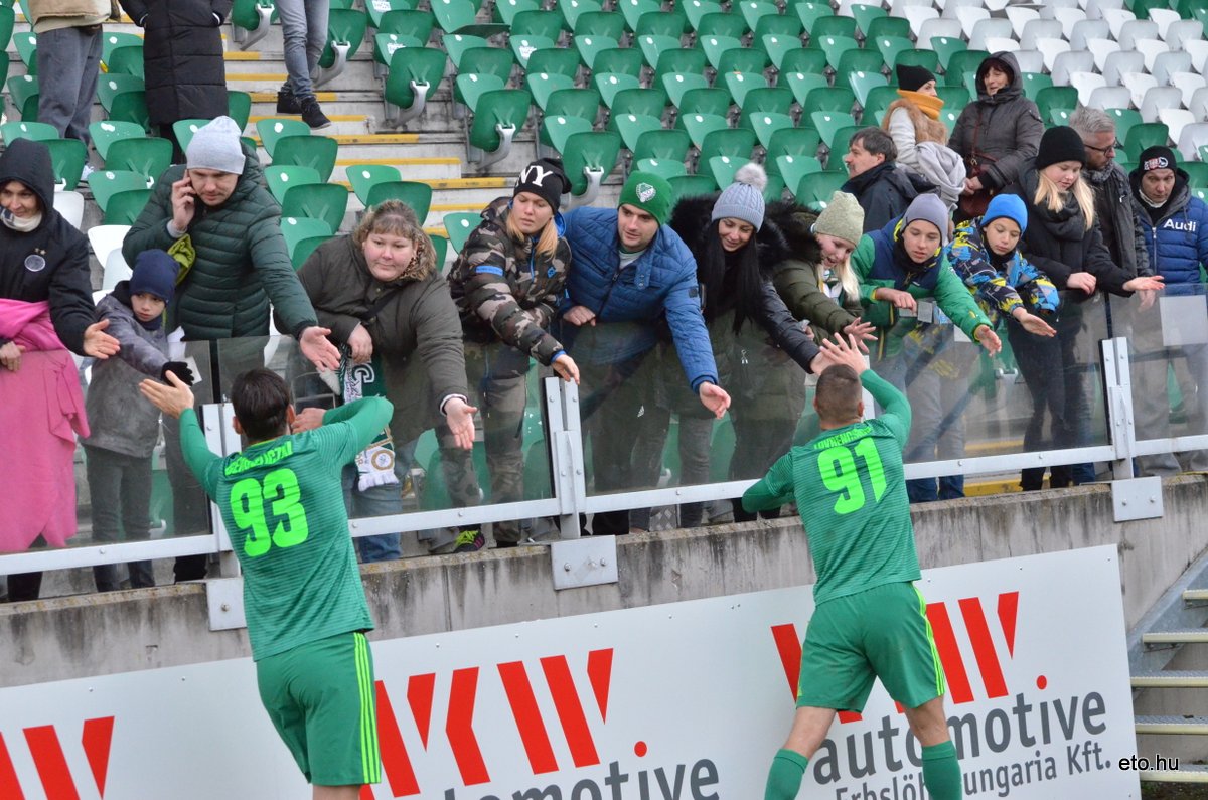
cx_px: 604
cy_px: 400
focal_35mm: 105
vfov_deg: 13.0
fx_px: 3516
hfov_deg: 19.5
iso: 3200
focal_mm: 70
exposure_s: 1/800
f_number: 7.1
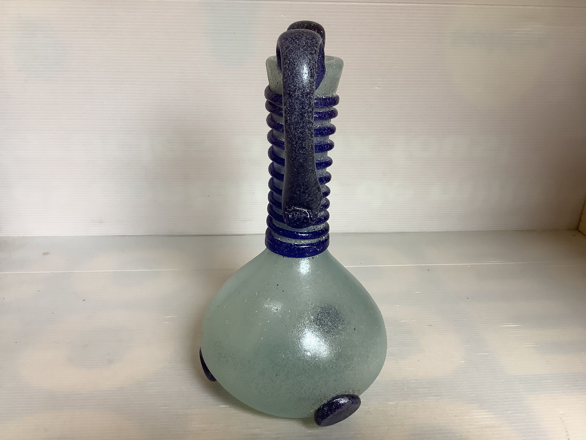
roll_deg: -0.5
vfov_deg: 45.4
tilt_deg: -20.8
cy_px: 220
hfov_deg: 58.4
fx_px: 525
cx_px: 293
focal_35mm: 31
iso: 80
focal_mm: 3.3
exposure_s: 1/60
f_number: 2.4
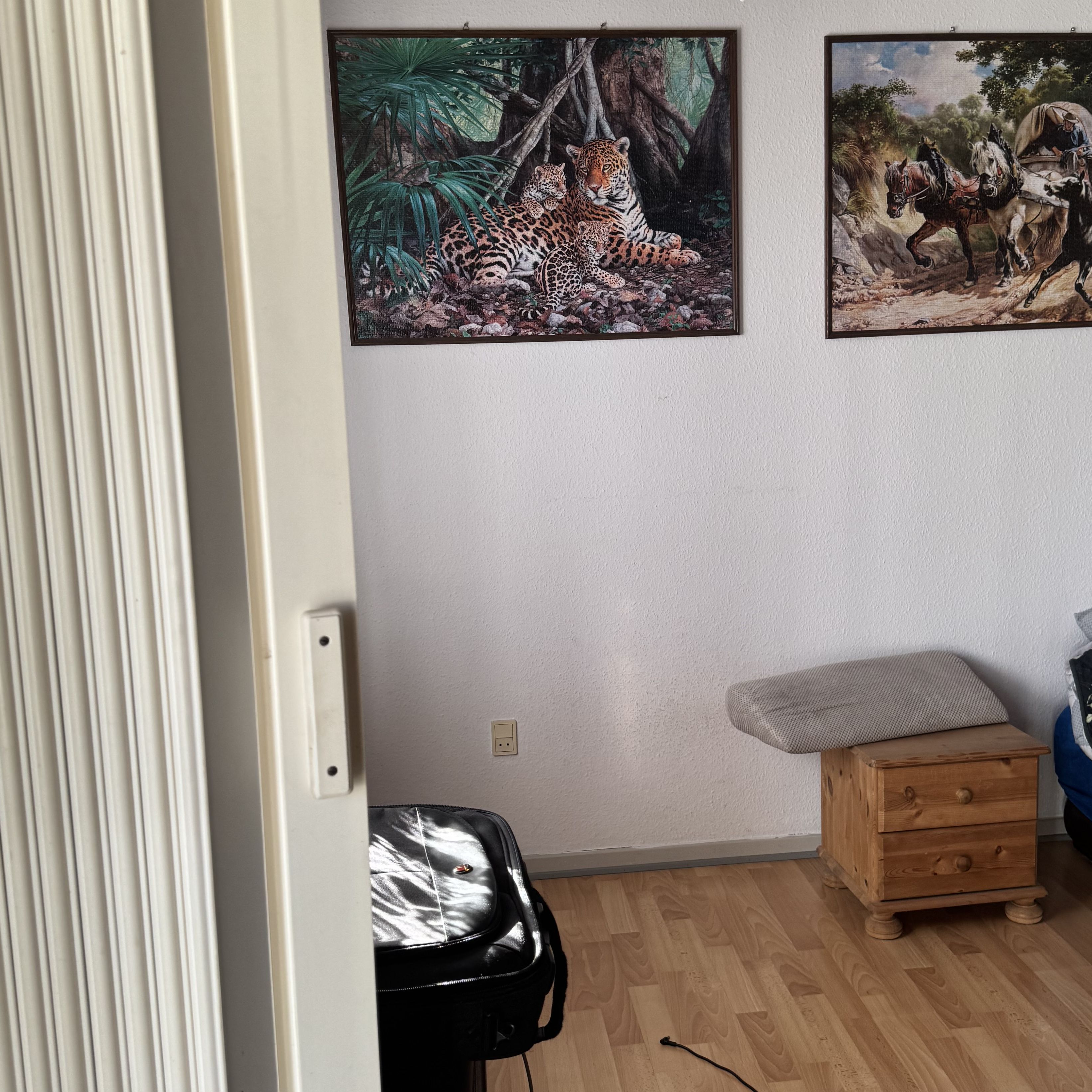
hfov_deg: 44.8
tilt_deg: -7.0
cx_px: 623
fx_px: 1321
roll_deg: +0.8
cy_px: 547
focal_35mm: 37
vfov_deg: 44.9
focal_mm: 6.76
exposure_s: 1/121
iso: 80
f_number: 1.78
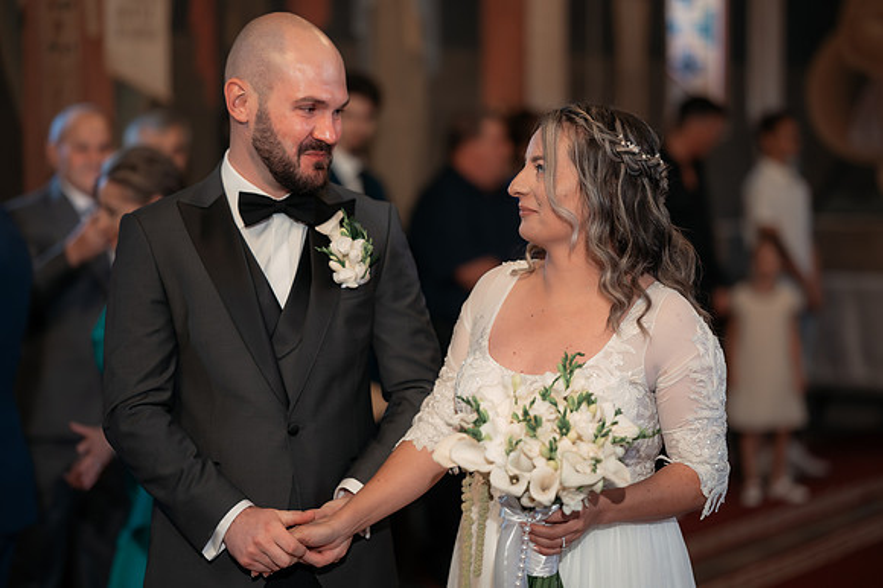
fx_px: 2084
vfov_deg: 16.1
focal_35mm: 85
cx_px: 442
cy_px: 294
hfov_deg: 23.9
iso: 1600
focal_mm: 85
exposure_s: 1/200
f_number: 2
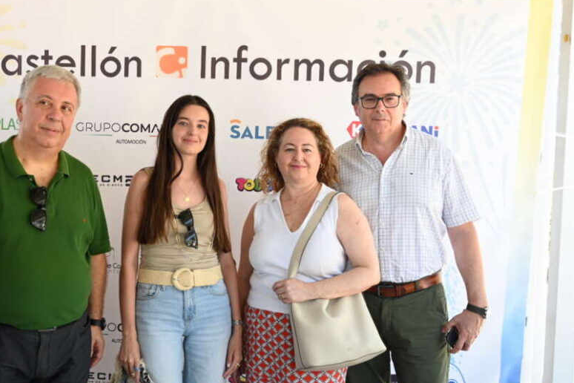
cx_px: 195
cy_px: 213
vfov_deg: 29.4
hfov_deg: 42.5
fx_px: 728
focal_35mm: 46
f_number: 5
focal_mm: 34.5
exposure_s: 1/125
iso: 400
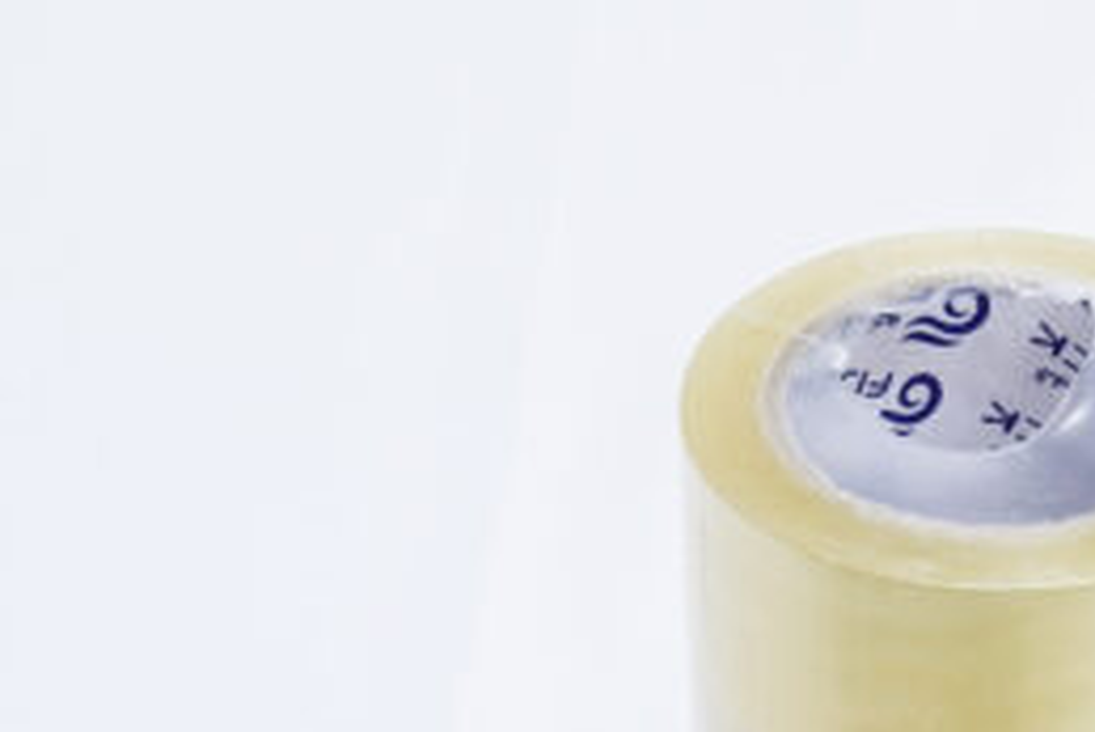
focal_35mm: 162
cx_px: 1002
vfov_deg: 8.4
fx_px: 4930
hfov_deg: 12.6
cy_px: 918
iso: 3200
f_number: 9
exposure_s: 1/200
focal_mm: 60
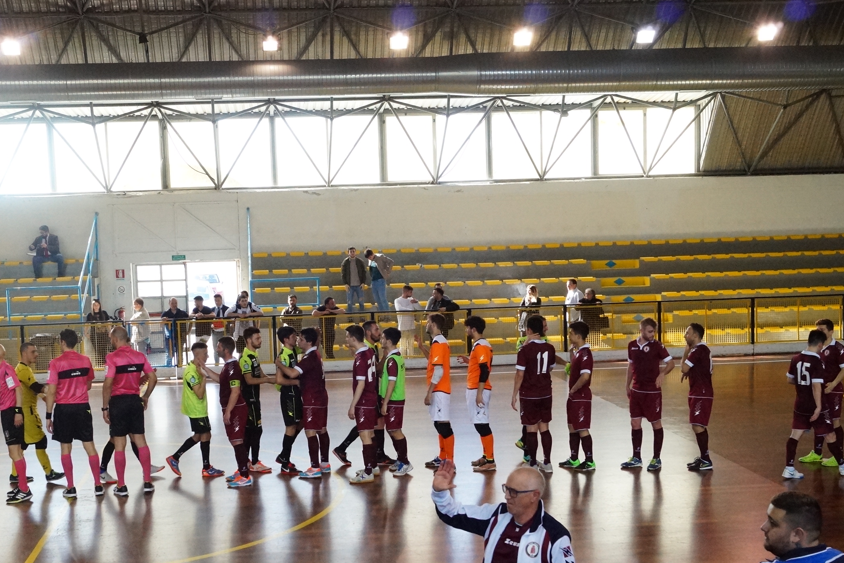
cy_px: 364
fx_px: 1102
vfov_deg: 28.5
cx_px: 345
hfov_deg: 41.8
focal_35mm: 47
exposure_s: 1/250
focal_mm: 24
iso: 3200
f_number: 8
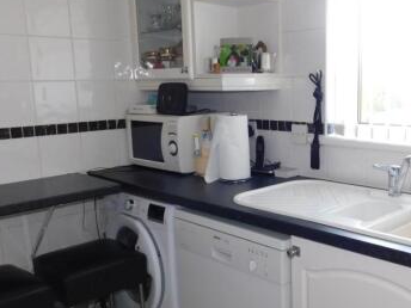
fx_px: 463
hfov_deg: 46.9
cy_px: 170
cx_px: 281
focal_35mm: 39
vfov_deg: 36.8
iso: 125
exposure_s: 1/40
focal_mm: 4
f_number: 3
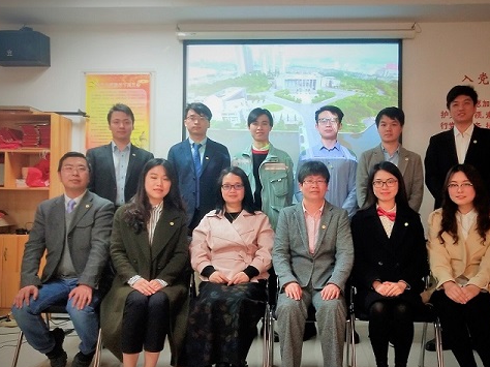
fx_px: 538
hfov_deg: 48.9
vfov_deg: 37.7
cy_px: 197
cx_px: 278
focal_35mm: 38
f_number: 1.8
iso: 338
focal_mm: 3.95
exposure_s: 1/40
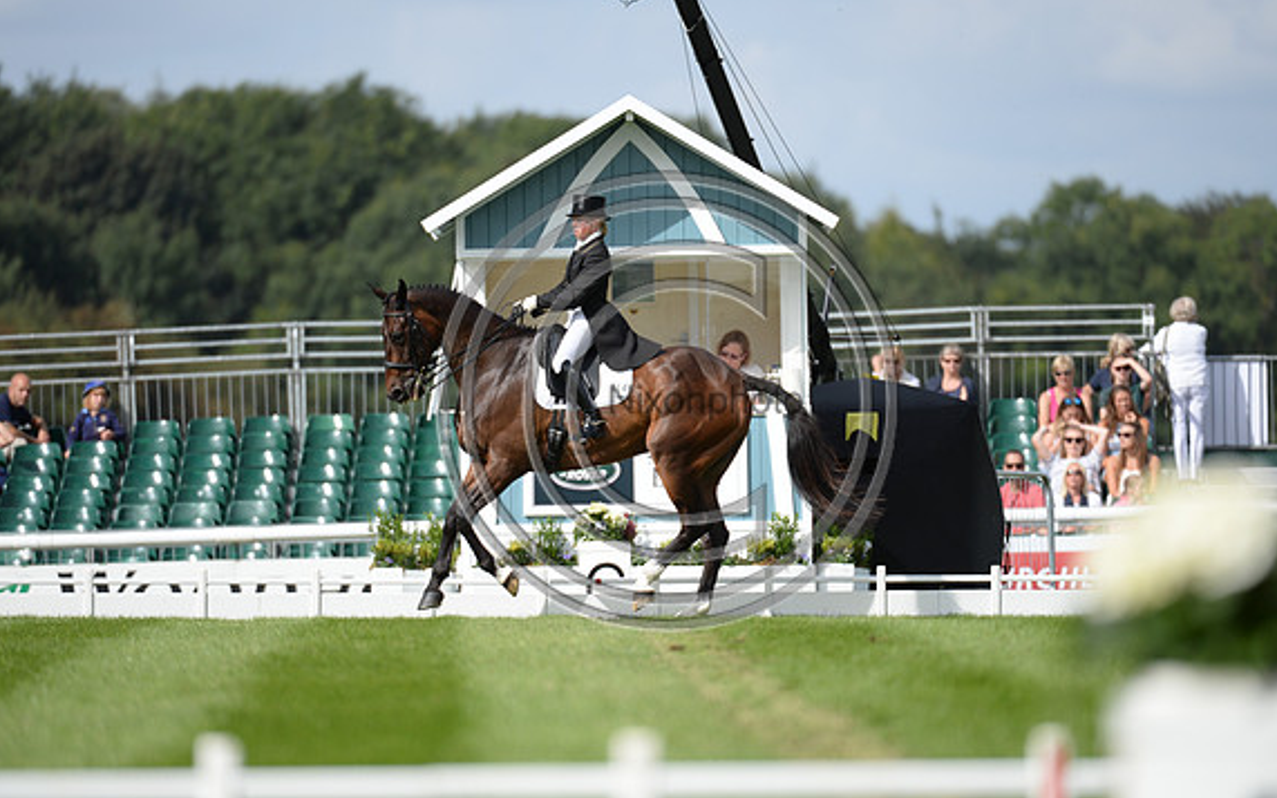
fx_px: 13679
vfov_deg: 3.3
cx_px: 642
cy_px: 371
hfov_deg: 5.3
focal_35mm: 393
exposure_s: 1/1600
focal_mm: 380
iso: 250
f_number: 4
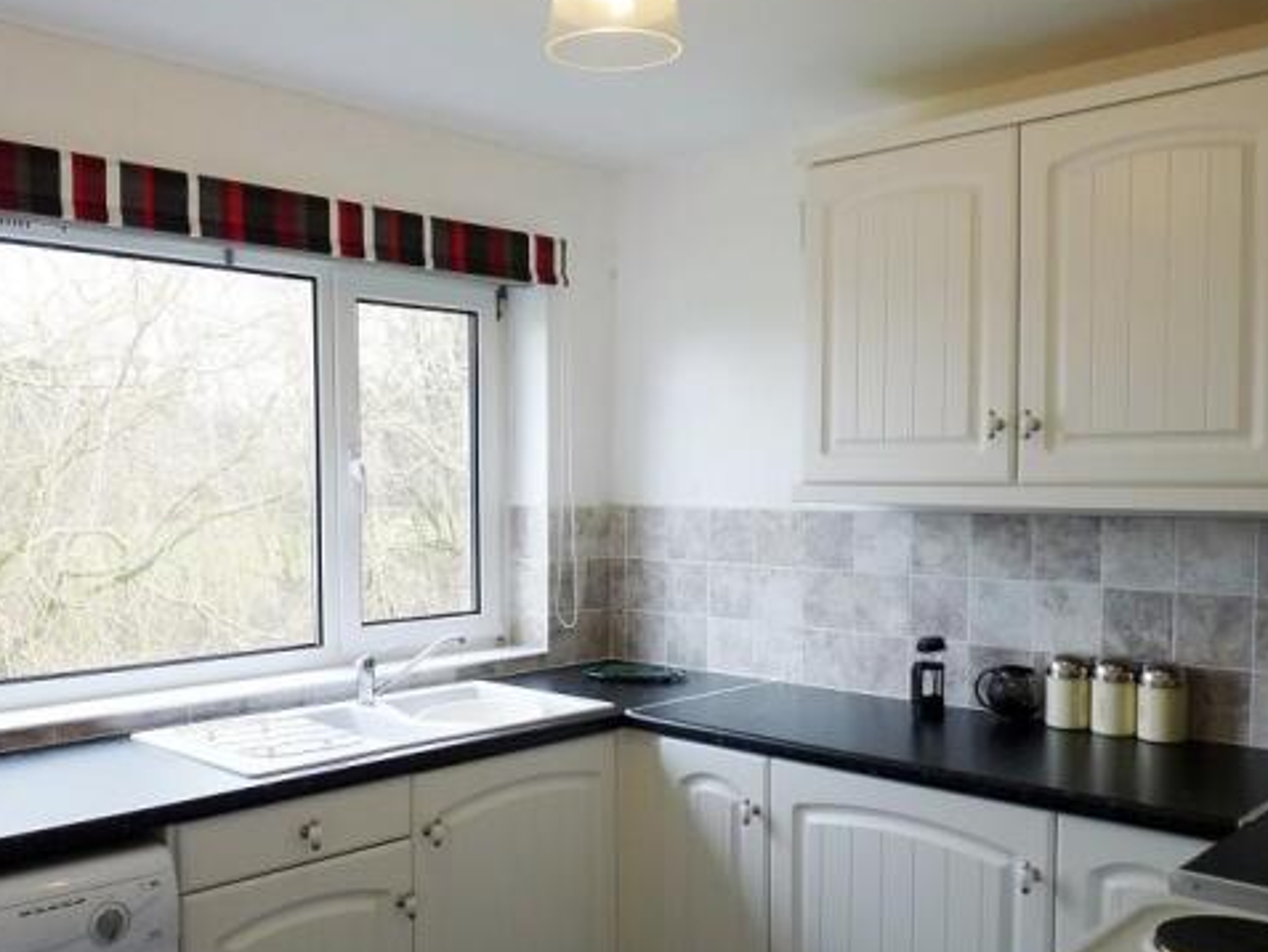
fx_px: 1209
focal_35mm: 33
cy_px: 541
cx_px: 546
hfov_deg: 55.1
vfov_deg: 42.9
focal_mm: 4.8
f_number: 2.8
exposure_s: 1/30
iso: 125
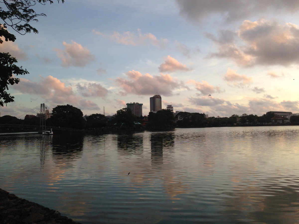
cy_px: 112
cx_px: 150
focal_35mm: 33
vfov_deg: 42.9
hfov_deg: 55.4
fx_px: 285
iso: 50
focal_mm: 4.12
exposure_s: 1/332
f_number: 2.4
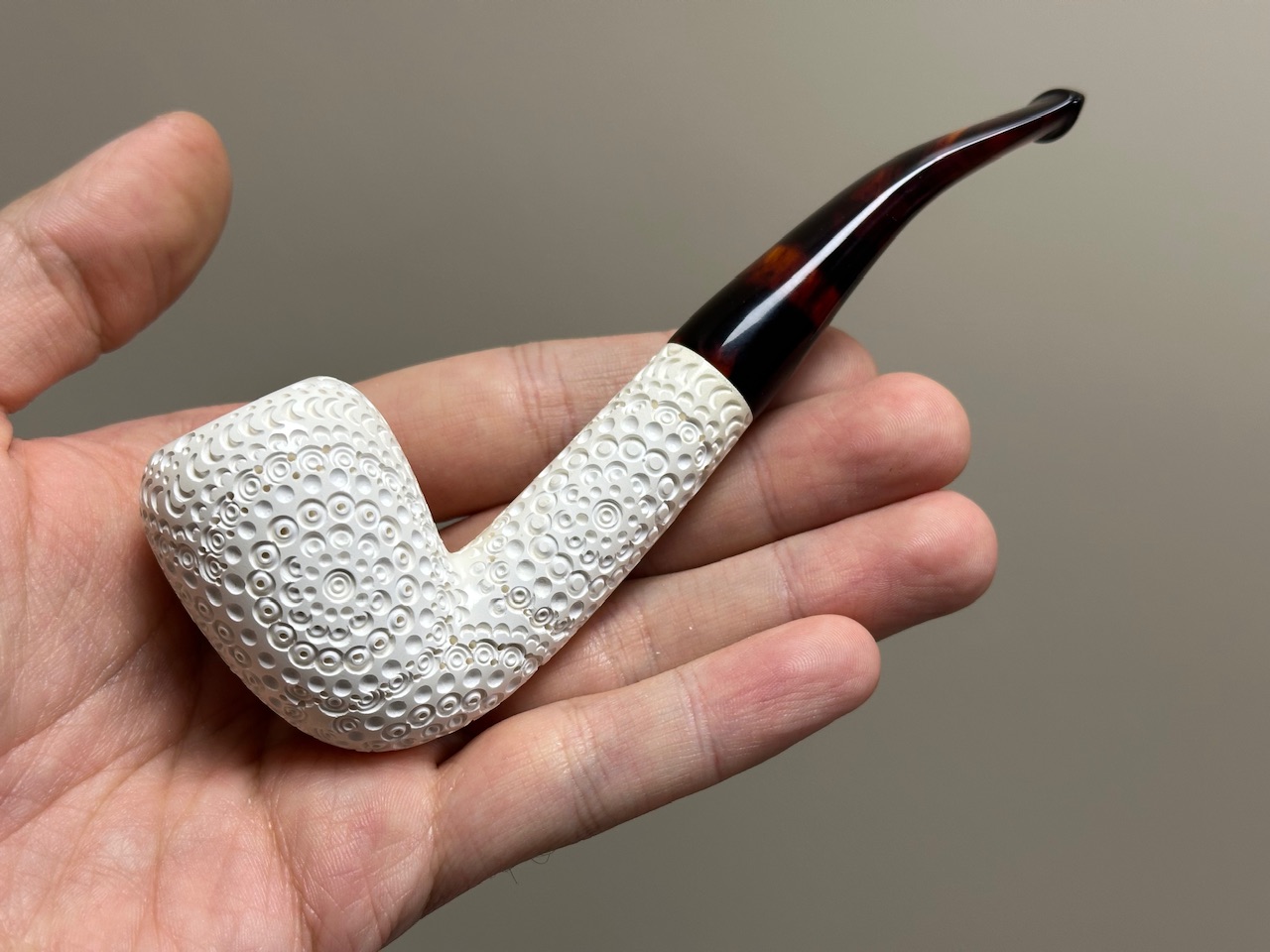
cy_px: 476
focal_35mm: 48
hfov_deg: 39.7
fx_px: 1761
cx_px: 635
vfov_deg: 30.3
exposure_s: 1/121
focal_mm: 6.86
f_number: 1.78
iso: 80
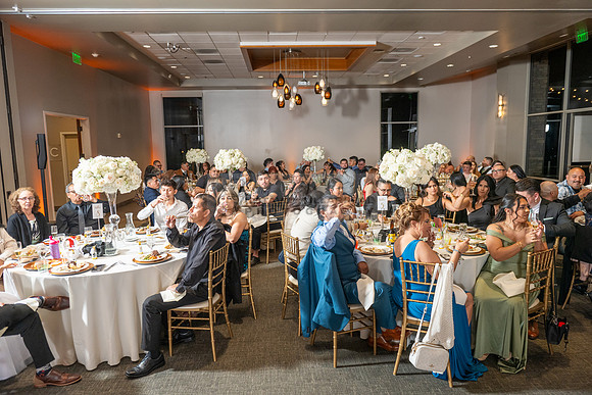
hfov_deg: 73.7
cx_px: 296
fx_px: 395
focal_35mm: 24
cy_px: 198
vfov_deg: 53.2
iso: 800
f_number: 3.5
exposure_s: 1/160
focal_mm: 24
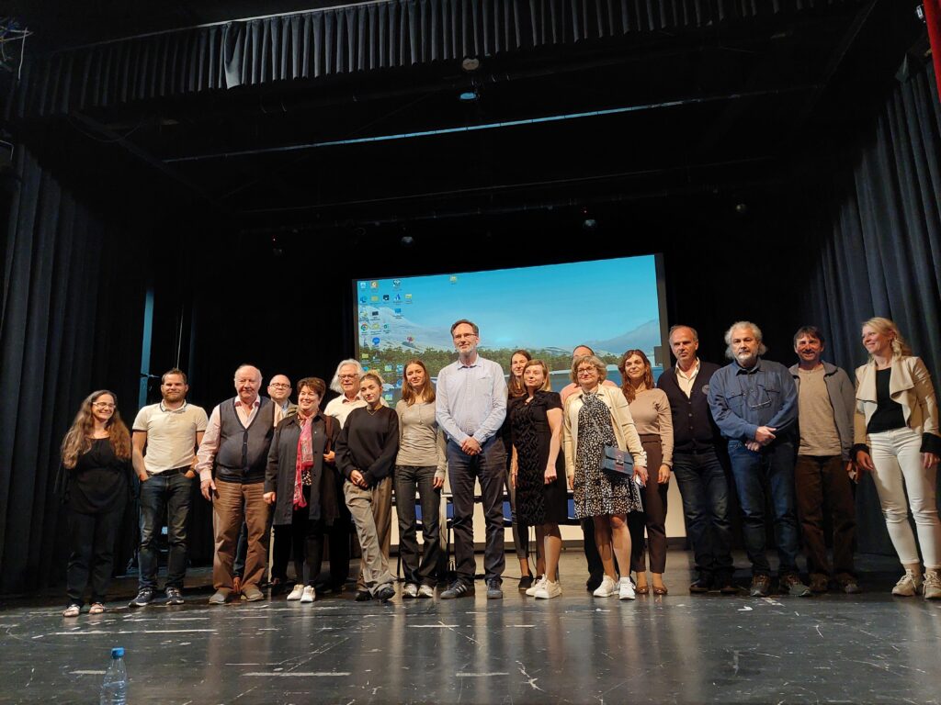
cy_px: 352
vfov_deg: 56.8
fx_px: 652
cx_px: 470
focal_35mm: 24
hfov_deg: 71.6
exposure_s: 1/50
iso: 400
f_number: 1.8
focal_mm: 5.23
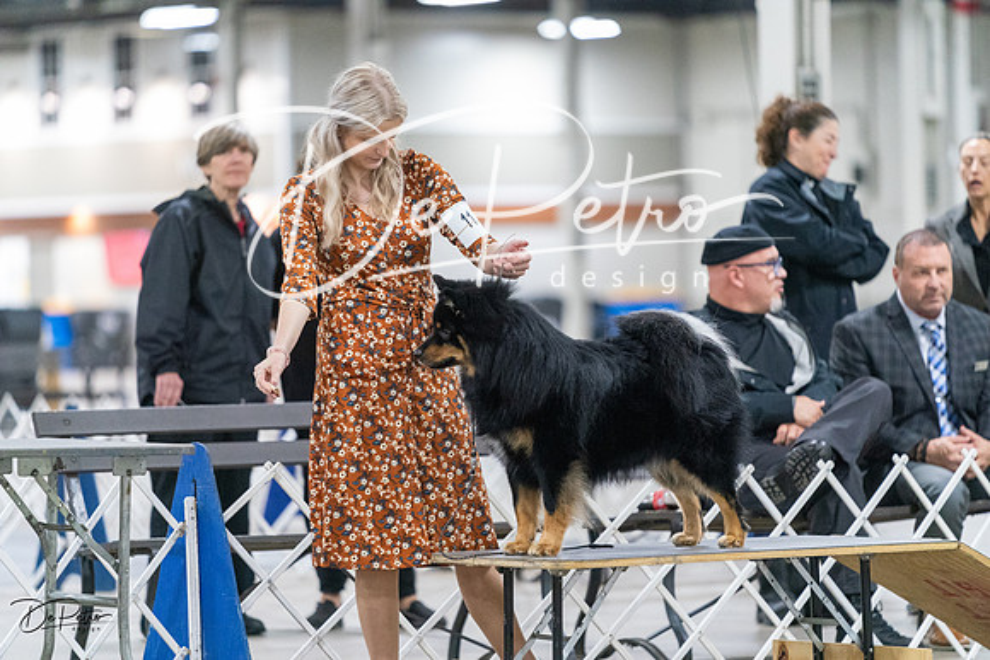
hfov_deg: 10.3
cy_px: 330
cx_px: 495
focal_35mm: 200
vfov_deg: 6.9
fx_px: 5501
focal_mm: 200
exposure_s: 1/200
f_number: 2.8
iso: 8000
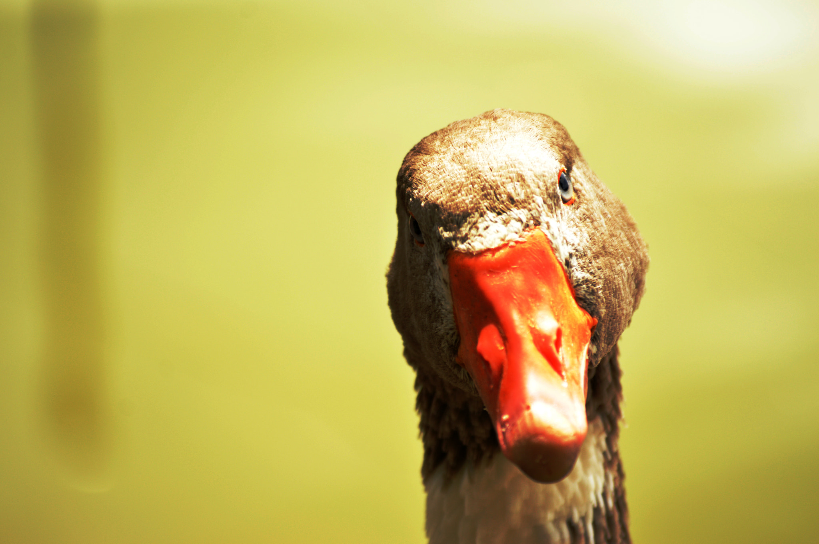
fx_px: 5967
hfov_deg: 7.9
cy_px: 272
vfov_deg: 5.2
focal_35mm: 262
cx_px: 410
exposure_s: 1/200
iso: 200
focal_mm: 175
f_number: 5.3
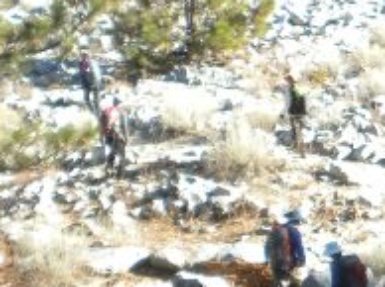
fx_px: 1655
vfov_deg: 9.9
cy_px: 114
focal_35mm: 149
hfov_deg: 12.3
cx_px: 657
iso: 155
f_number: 3.5
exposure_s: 1/432
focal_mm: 6.6
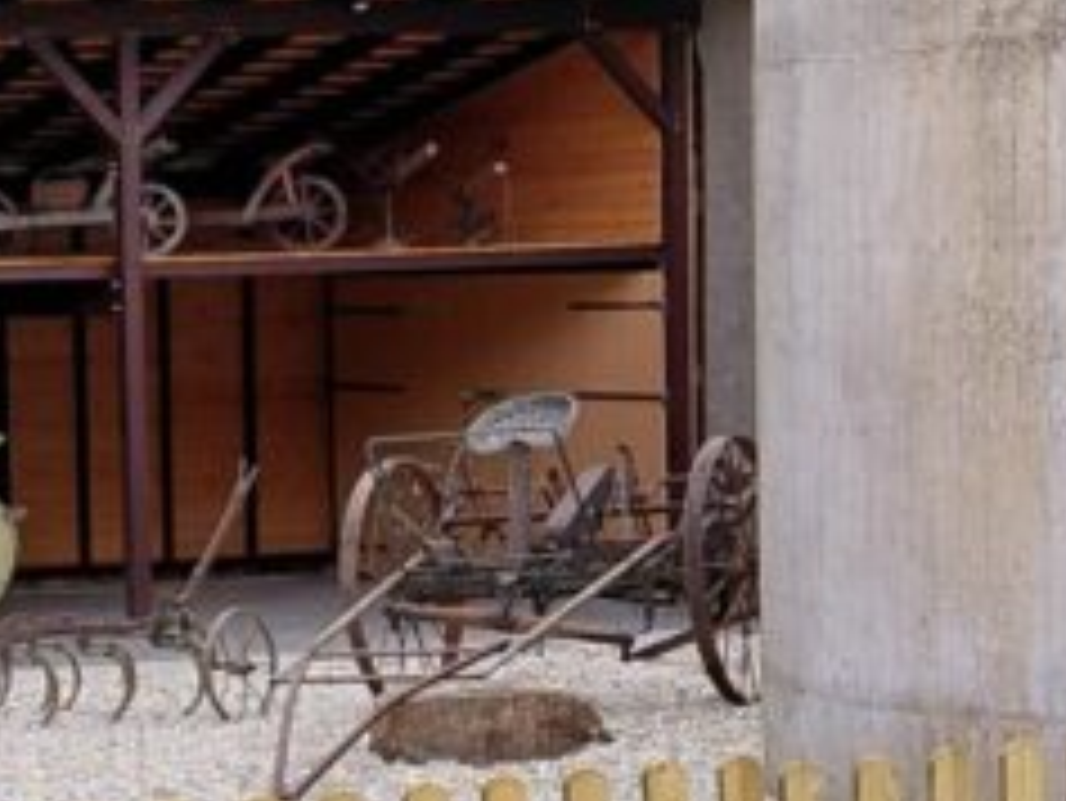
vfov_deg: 13.7
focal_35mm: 108
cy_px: 472
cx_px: -477
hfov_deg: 16.7
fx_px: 3328
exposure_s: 1/412
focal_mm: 4.69
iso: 50
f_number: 1.8
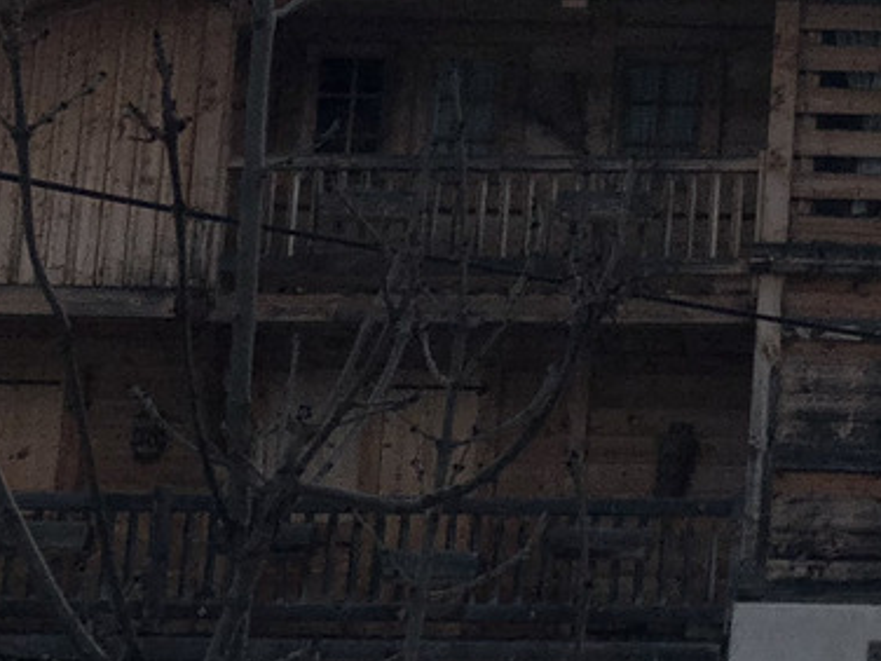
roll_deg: -0.9
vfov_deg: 6.6
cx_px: 1544
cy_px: -284
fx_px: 5625
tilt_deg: +18.6
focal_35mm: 221
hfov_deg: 8.6
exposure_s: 1/50
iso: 16
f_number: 2.4
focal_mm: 6
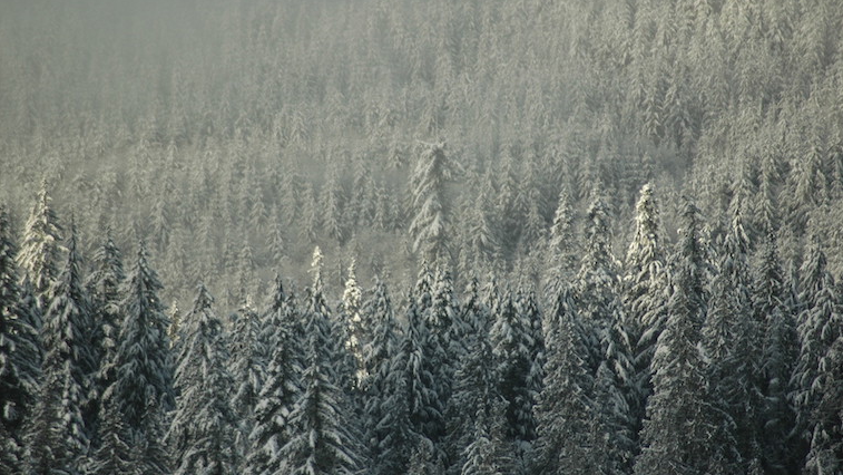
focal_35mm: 473
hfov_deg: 4.6
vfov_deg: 2.6
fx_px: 10574
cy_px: 239
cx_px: 421
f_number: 5.6
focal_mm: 300
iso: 200
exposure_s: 1/500
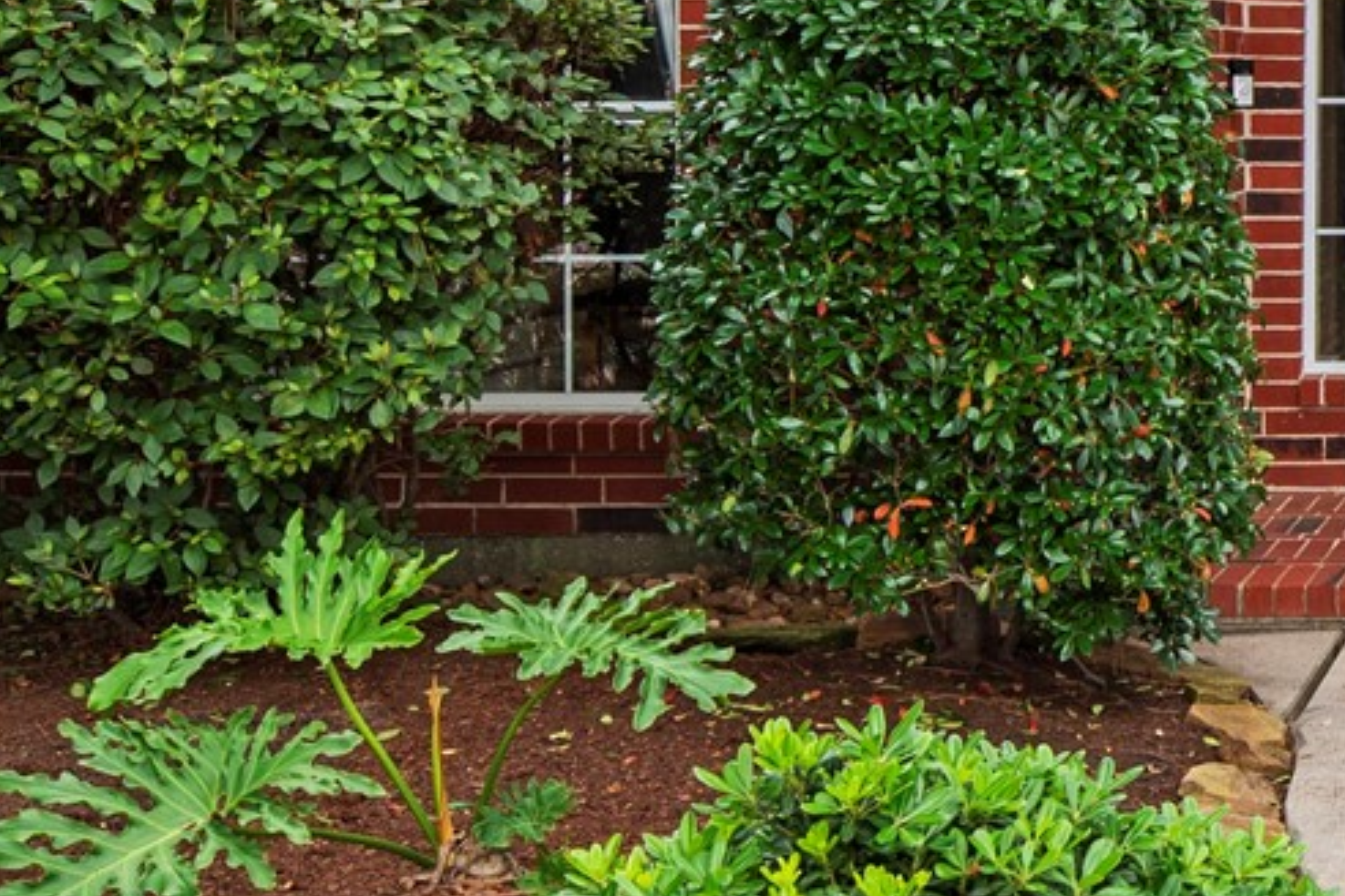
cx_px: 1739
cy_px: 60
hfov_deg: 23.8
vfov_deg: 17.9
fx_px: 2802
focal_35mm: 75
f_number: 8
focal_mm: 17
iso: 100
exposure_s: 1/30
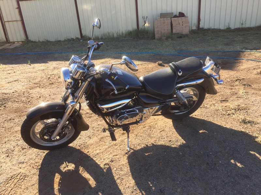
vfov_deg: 48.2
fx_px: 219
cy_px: 98
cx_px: 130
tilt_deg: -24.8
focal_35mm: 29
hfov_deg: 61.7
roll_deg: +3.4
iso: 32
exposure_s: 1/581
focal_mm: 4.15
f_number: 2.2
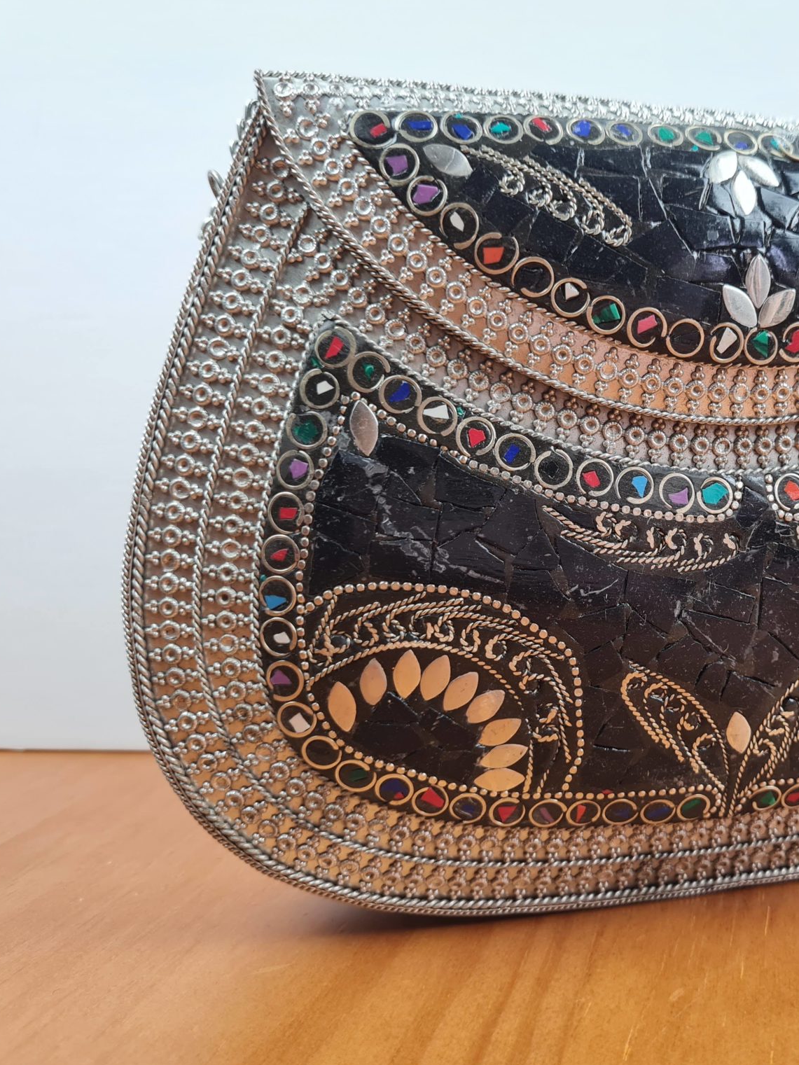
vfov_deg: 52.6
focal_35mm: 35
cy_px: 536
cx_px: 662
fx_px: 1077
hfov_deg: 38.8
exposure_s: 1/120
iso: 80
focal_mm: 5.4
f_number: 1.8
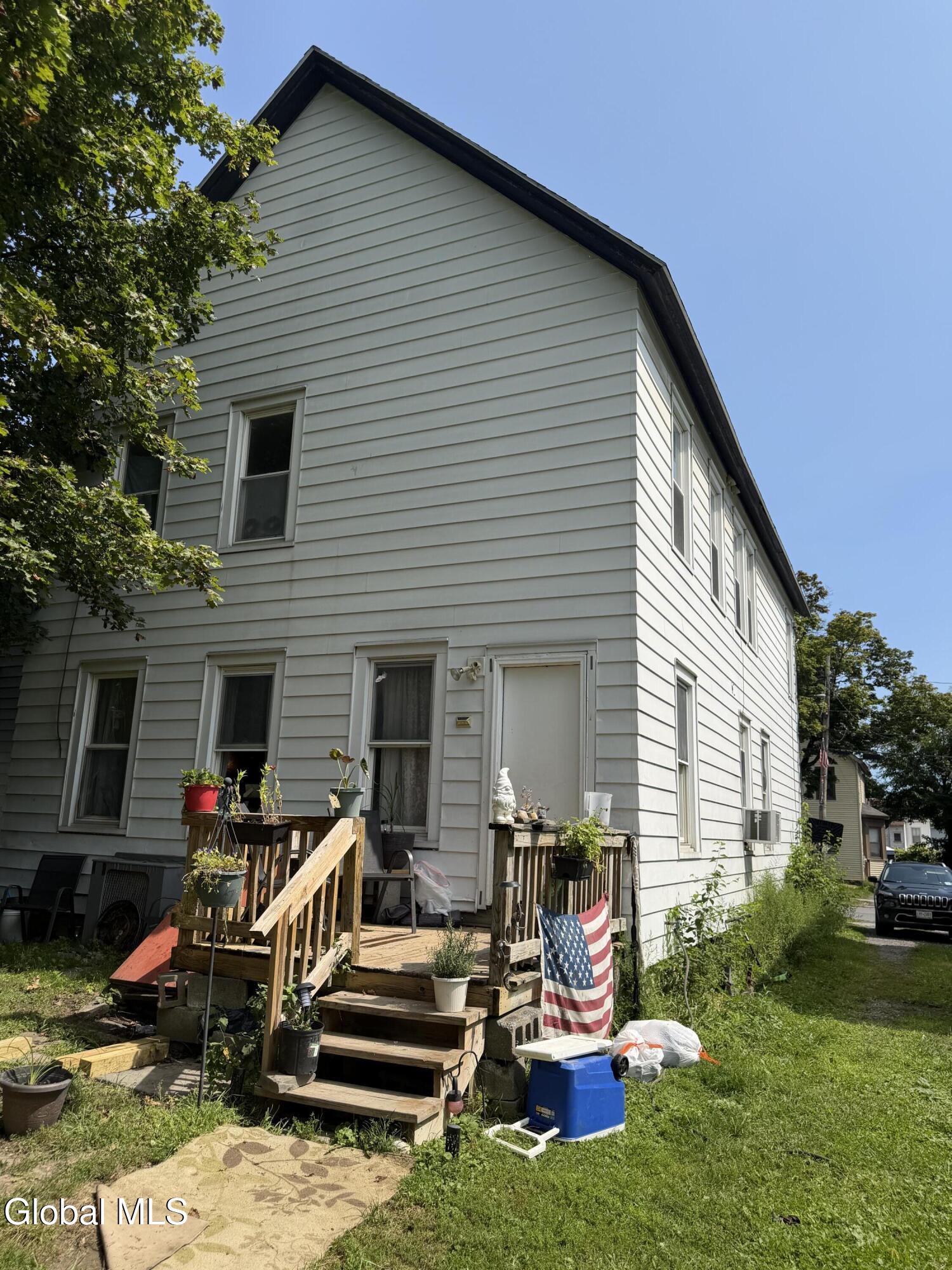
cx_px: 476
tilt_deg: +13.0
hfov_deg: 56.8
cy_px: 635
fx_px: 880
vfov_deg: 71.6
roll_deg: -3.2
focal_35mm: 24
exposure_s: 1/4405
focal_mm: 6.76
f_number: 1.78
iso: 80
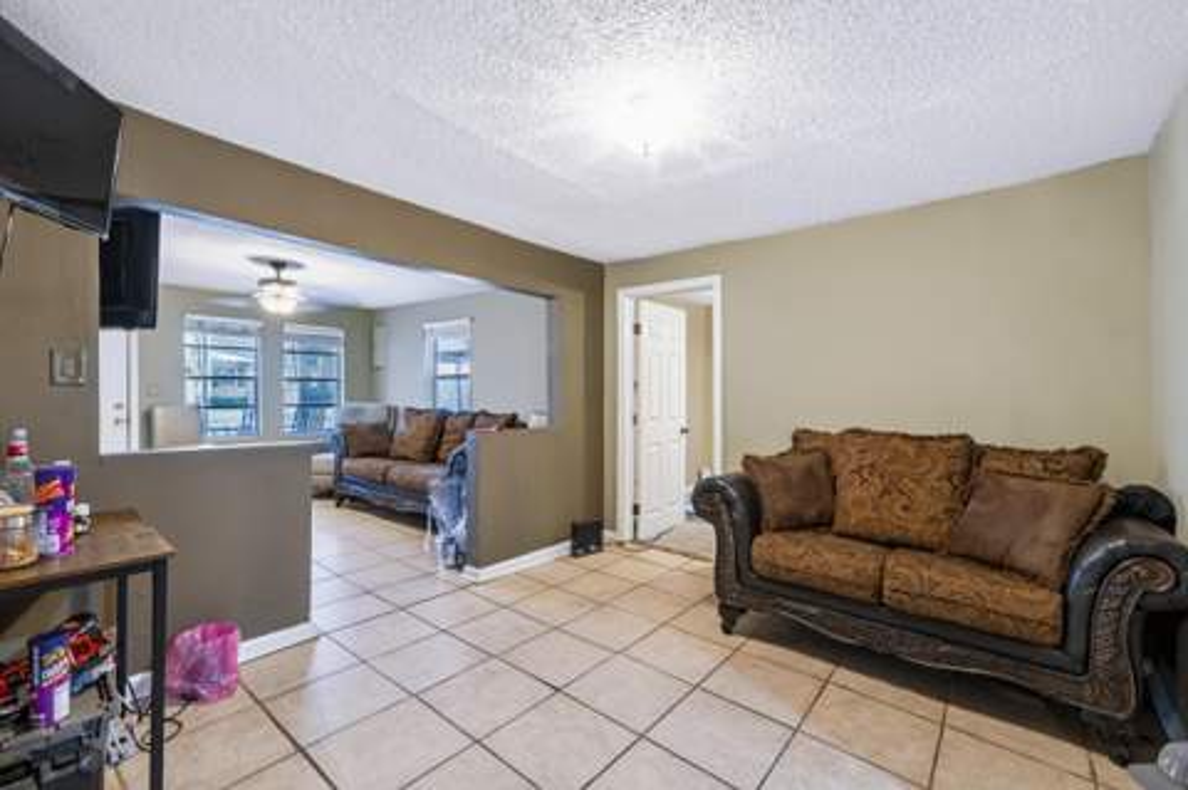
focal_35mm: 15
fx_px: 494
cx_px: 594
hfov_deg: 100.4
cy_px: 395
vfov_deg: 77.2
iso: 320
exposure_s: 1.6
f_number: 8
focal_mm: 10
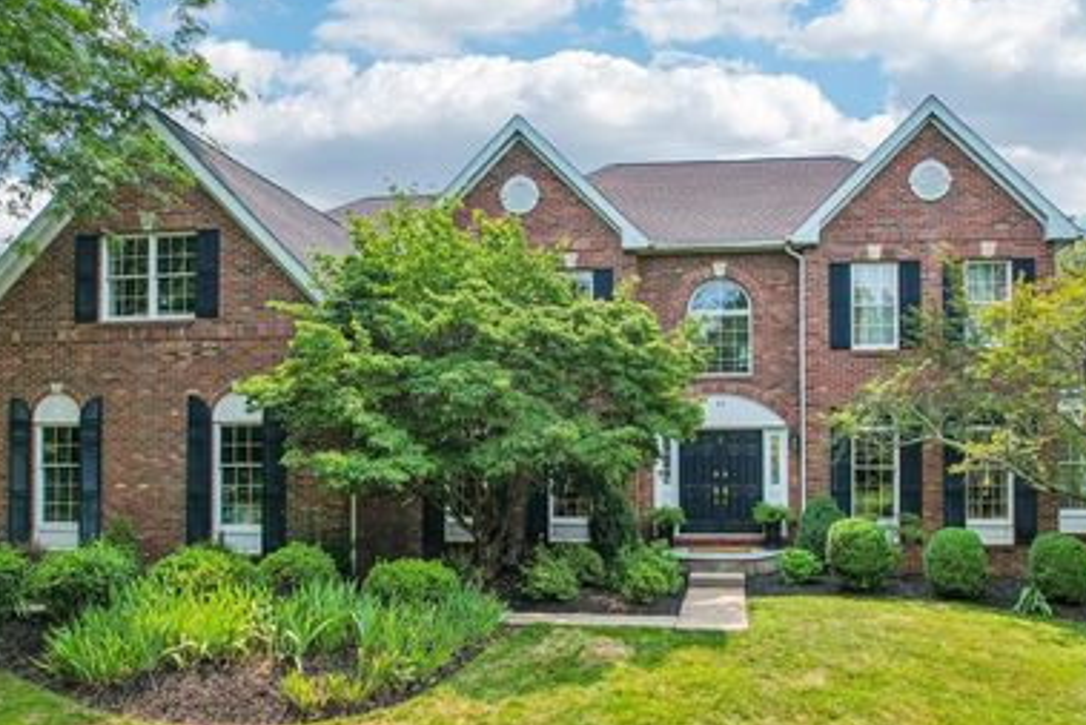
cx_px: 607
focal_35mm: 29
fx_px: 875
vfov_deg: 44.6
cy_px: 457
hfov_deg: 63.4
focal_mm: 8.4
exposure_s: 1/640
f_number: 2.8
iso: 100
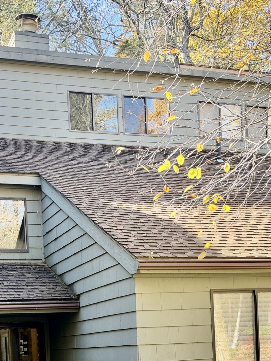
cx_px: 124
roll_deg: +2.5
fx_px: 668
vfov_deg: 28.5
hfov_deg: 22.9
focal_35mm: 64
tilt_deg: -0.2
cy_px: 358
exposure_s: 1/256
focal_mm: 6.93
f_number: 1.8
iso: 80
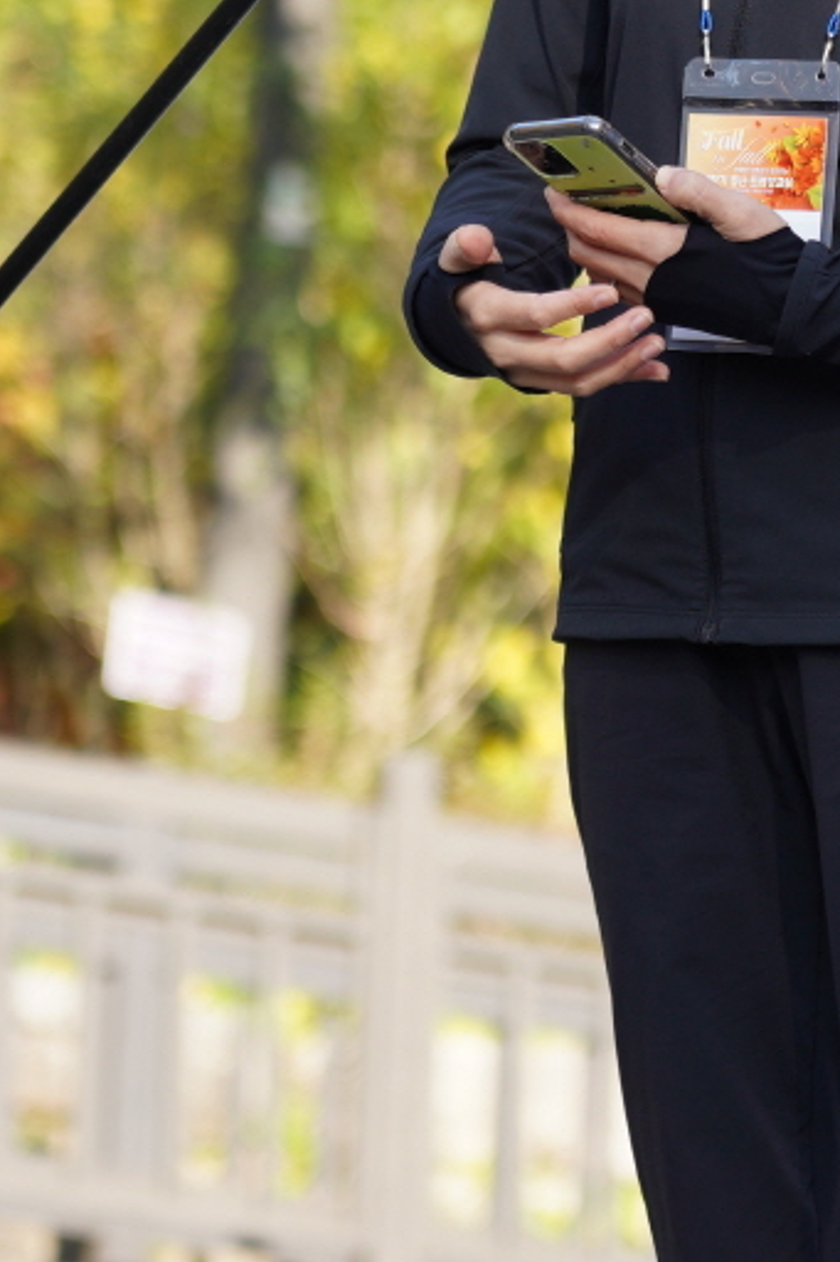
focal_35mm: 369
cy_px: 301
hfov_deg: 3.7
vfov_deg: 5.6
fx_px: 12923
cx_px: 650
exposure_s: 1/200
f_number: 4
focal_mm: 105
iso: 100
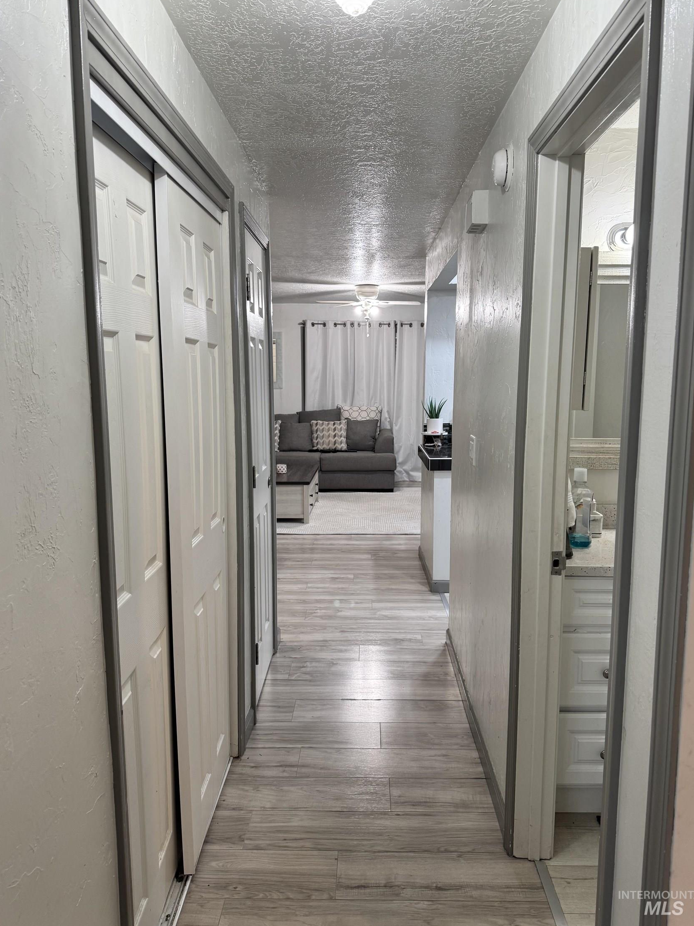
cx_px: 353
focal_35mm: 25
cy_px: 456
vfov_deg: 69.4
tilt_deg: -7.3
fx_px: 668
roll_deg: +0.2
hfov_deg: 54.9
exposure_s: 1/60
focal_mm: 6.76
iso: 125
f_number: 1.78
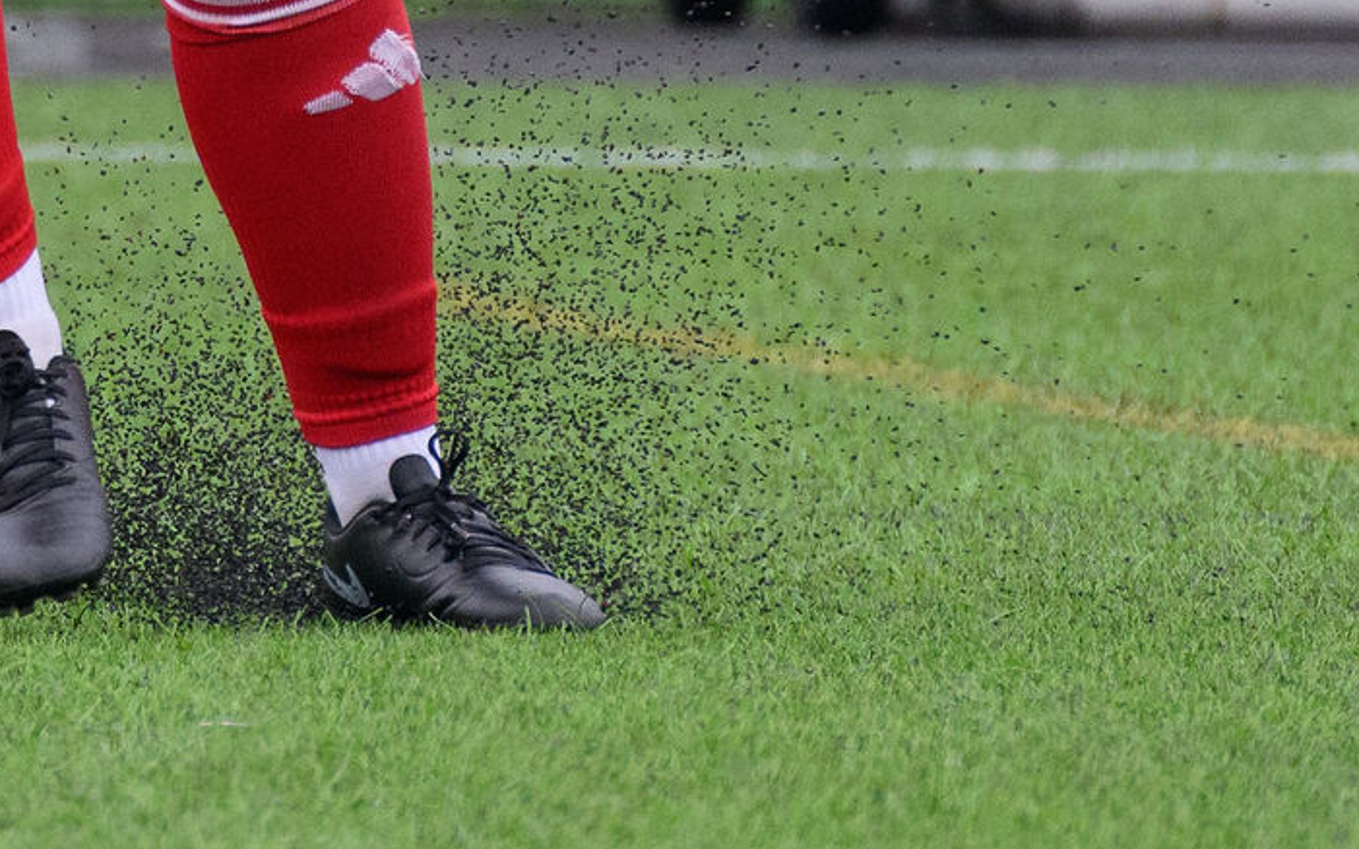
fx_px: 92178
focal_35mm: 2489
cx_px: -182
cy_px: -831
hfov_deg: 0.8
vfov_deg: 0.5
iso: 1100
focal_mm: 400
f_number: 5.6
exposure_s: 1/1250
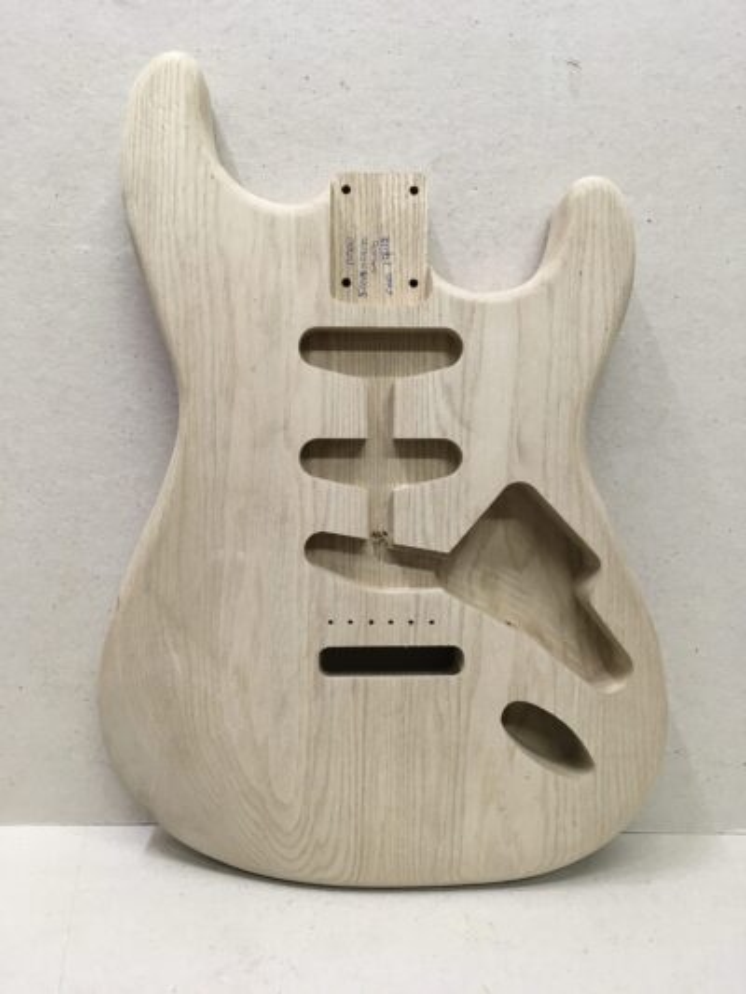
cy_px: 497
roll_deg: -0.1
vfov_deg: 61.6
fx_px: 833
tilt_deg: -12.4
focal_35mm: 29
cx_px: 373
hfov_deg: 48.2
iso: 100
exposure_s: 1/33
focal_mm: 4.15
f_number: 2.2
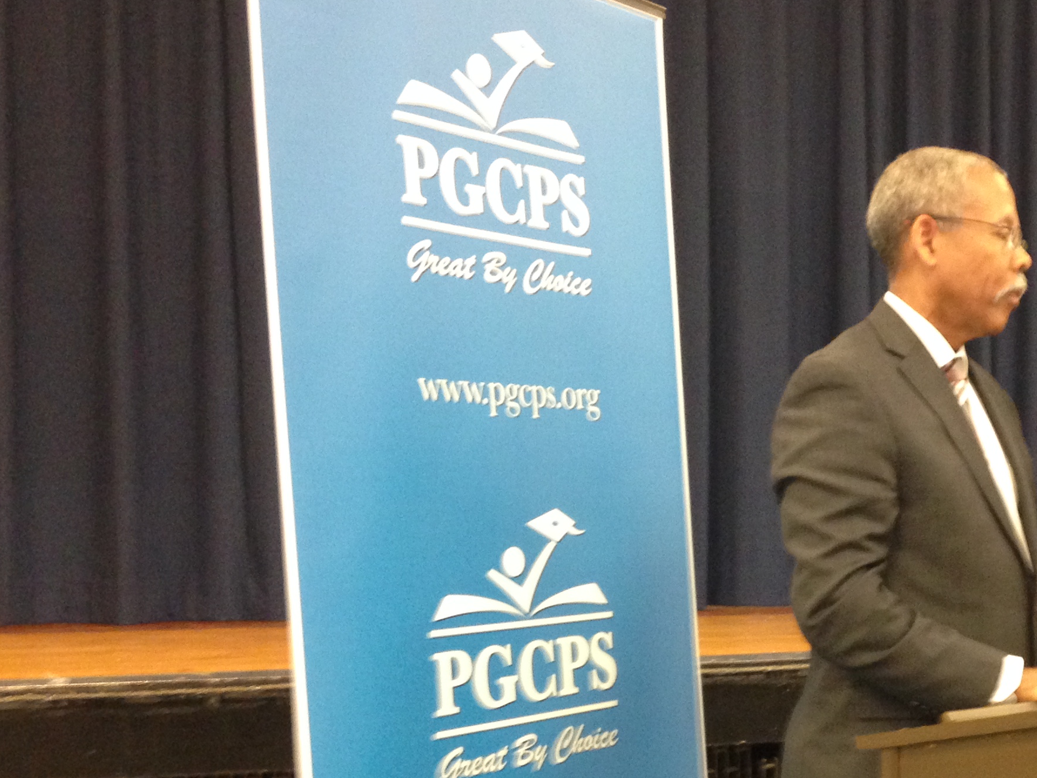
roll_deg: -1.4
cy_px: 599
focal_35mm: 61
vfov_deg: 23.7
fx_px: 1827
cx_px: 925
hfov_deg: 30.4
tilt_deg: -3.8
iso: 250
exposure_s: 1/20
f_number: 2.4
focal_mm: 4.12
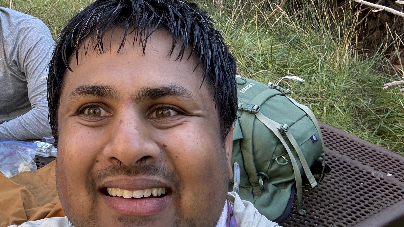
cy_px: 52
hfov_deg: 43.6
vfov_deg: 26.7
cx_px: 65
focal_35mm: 44
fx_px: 471
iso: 80
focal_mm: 2.69
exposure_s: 1/119
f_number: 1.9
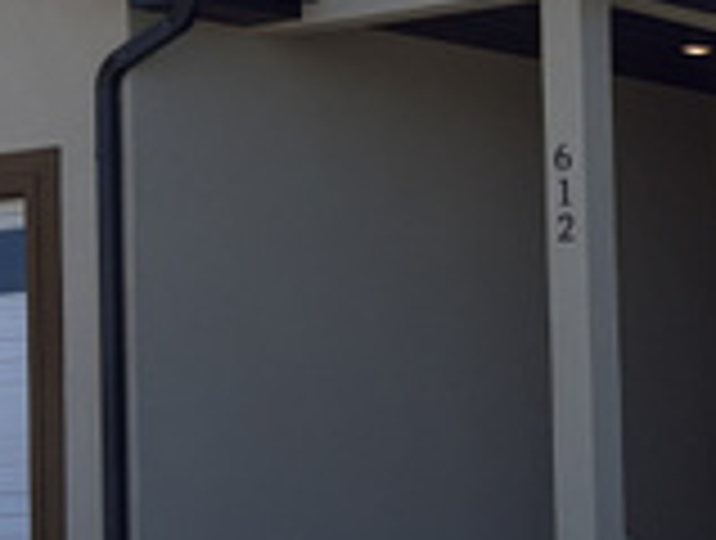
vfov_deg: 8.9
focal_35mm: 167
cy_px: 400
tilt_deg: +4.1
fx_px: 3462
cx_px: 1238
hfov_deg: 11.1
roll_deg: +1.8
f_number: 1.6
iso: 50
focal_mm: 5.96
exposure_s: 1/2985
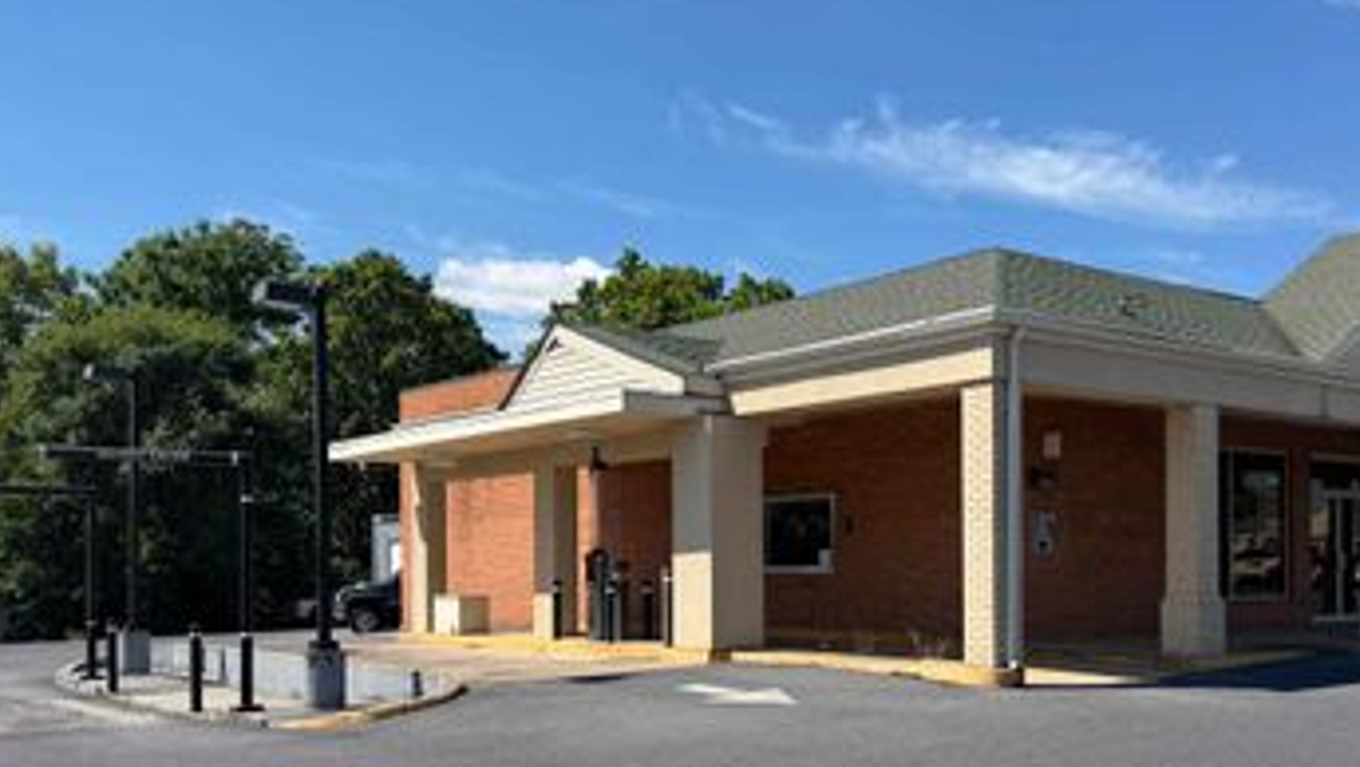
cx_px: 882
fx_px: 1371
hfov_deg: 52.0
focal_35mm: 38
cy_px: 555
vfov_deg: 30.8
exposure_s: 1/4167
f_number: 1.78
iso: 80
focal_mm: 6.76
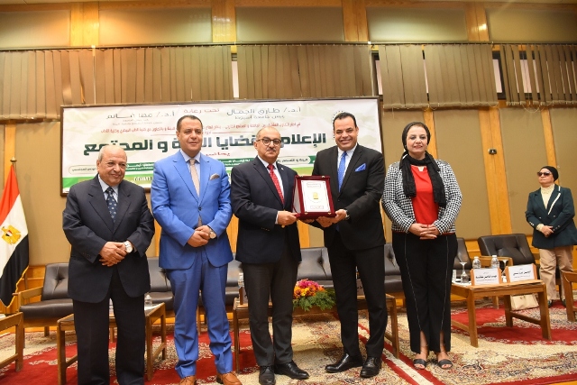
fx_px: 433
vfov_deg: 48.0
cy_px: 192
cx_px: 288
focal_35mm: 27
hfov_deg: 67.4
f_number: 4.5
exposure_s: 1/125
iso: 2500
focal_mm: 27
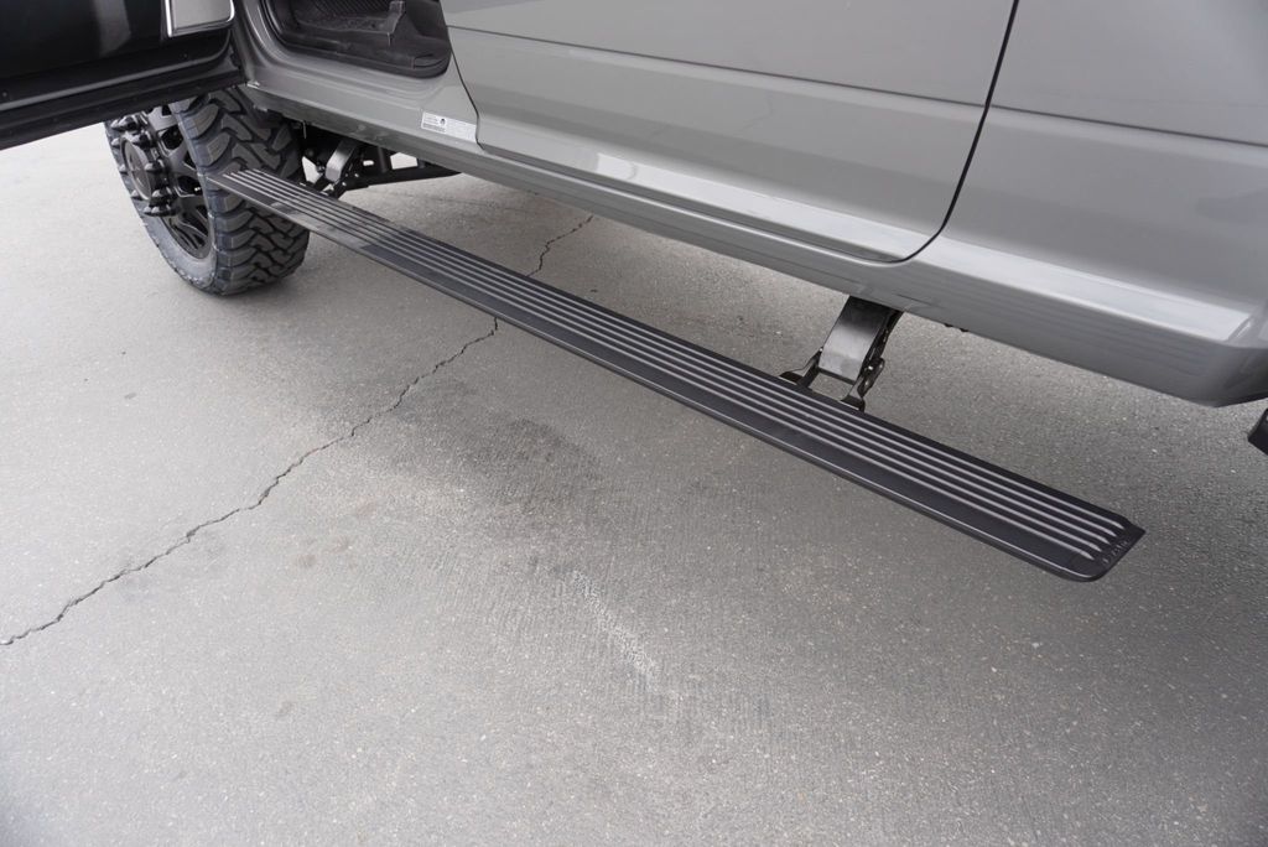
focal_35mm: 24
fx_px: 846
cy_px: 424
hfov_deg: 73.7
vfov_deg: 53.2
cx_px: 634
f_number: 4
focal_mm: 16
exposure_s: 1/160
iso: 125
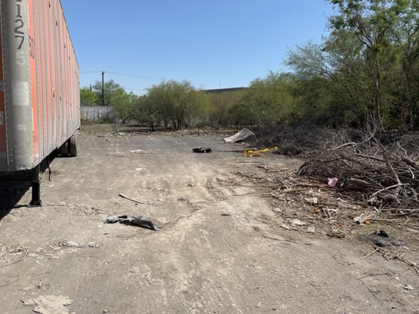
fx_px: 351
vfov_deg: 48.2
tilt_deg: -6.3
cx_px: 203
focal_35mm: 29
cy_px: 154
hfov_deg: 61.7
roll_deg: +0.1
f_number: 1.6
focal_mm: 4.2
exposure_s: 1/4132
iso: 32
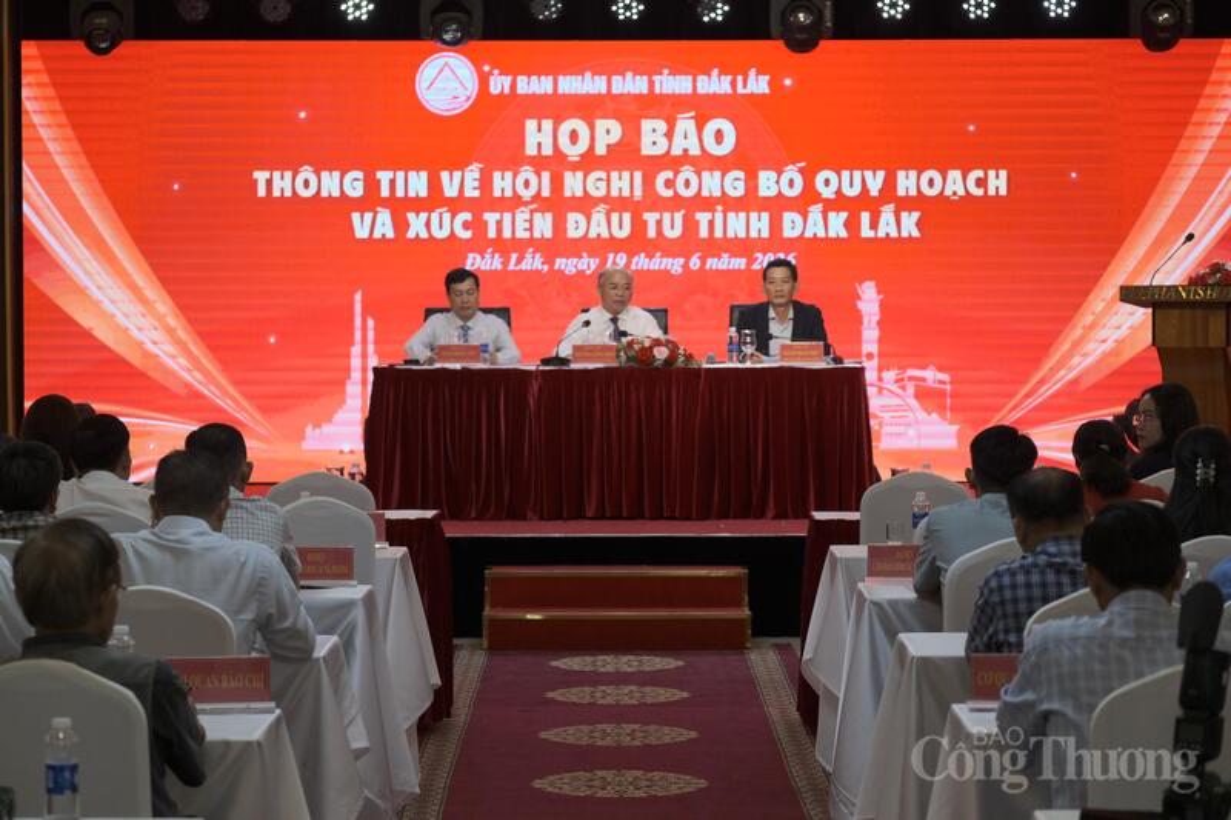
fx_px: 3111
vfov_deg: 15.0
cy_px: 410
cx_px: 616
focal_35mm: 91
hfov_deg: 22.4
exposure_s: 1/180
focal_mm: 60.7
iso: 800
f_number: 3.6
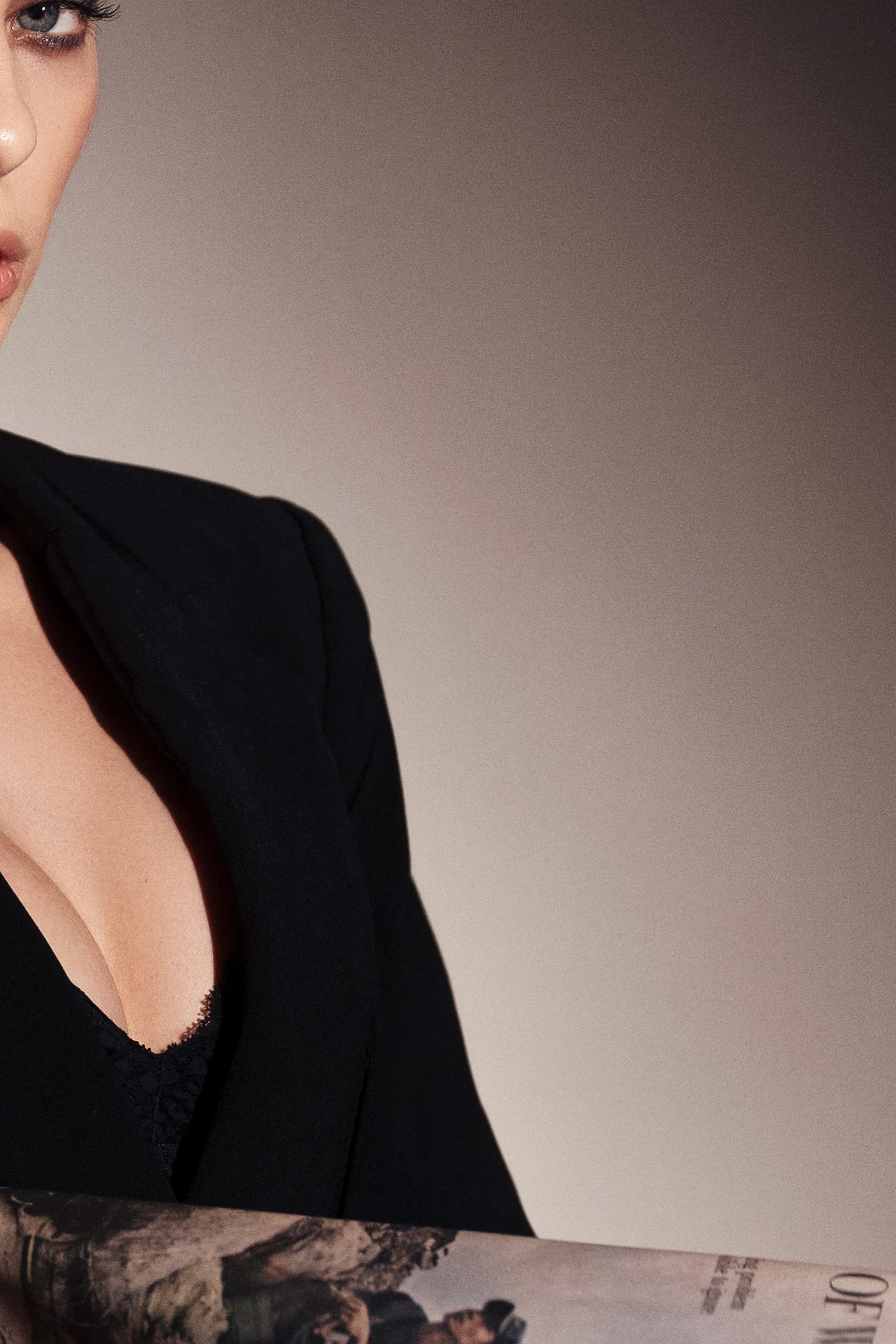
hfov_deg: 9.9
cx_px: -123
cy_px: 1207
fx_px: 5115
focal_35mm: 137
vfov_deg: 14.8
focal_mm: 48
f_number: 4
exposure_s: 1/250
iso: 640
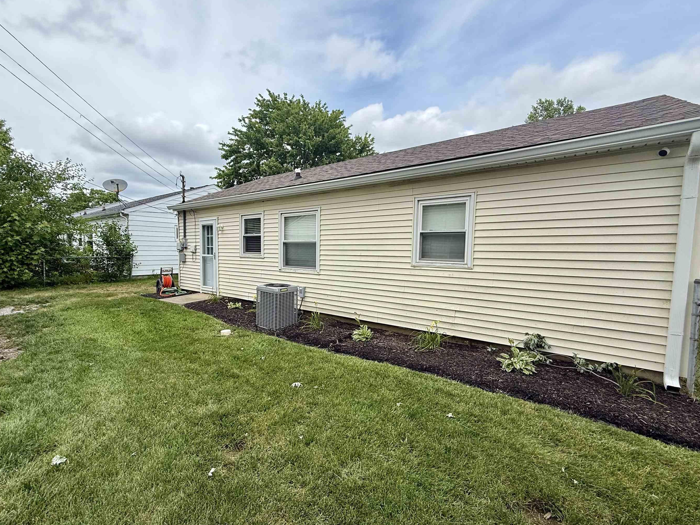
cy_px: 276
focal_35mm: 16
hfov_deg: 94.4
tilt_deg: -1.3
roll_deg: +0.2
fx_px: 324
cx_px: 330
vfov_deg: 78.0
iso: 50
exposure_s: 1/1167
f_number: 2.2
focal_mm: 2.22
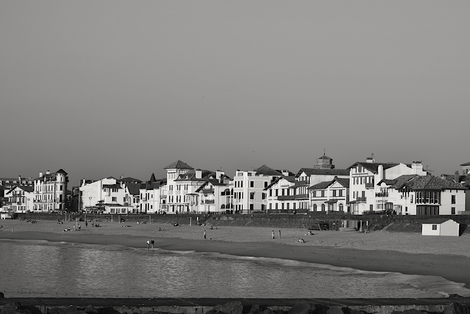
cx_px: 235
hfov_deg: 24.6
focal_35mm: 82
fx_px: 1077
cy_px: 157
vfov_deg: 16.6
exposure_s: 1/250
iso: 125
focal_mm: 55
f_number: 10
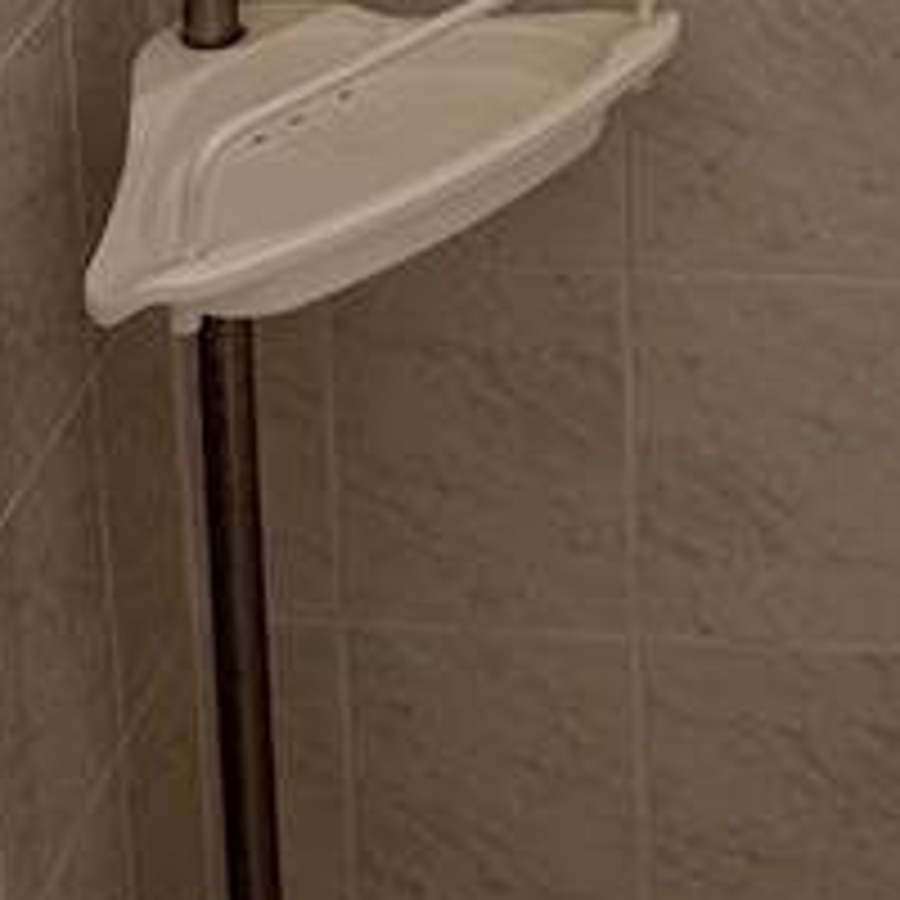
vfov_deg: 12.1
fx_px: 3736
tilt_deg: -12.6
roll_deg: +0.7
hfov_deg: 13.3
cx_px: 1098
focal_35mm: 127
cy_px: -950
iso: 64
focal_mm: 6.76
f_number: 1.78
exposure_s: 1/185
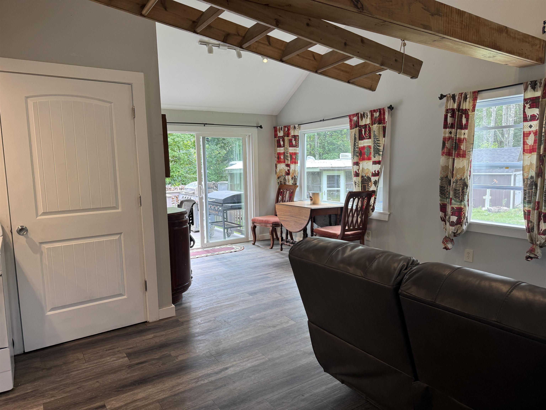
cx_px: 273
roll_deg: +1.4
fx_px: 379
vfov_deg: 56.8
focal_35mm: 24
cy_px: 205
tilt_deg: -6.3
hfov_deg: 71.6
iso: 100
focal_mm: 6.76
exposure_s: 1/120
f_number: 1.78
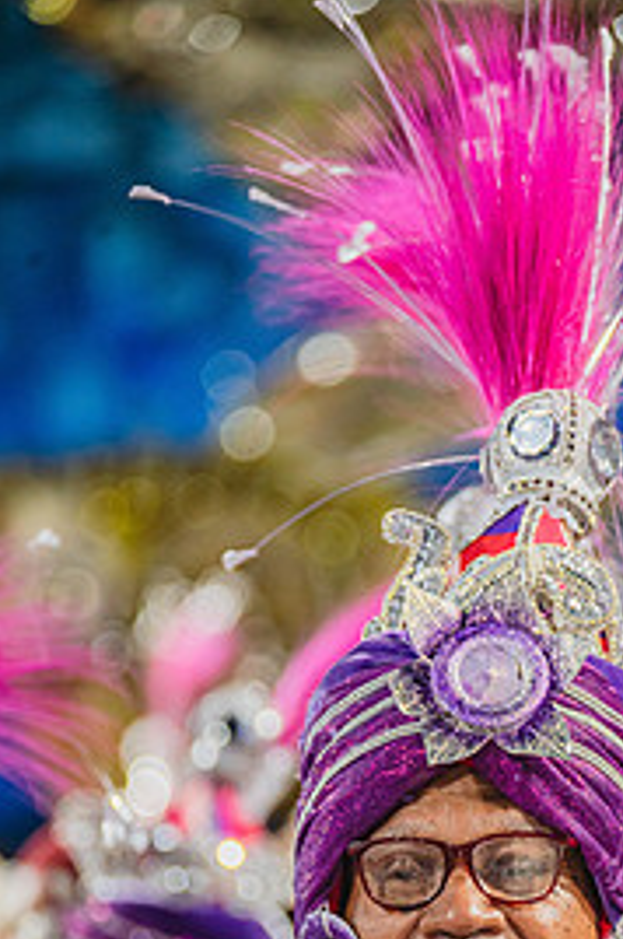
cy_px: 701
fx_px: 9629
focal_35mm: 370
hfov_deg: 3.7
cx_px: 436
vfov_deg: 5.6
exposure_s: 1/160
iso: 2500
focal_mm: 220
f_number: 5.6
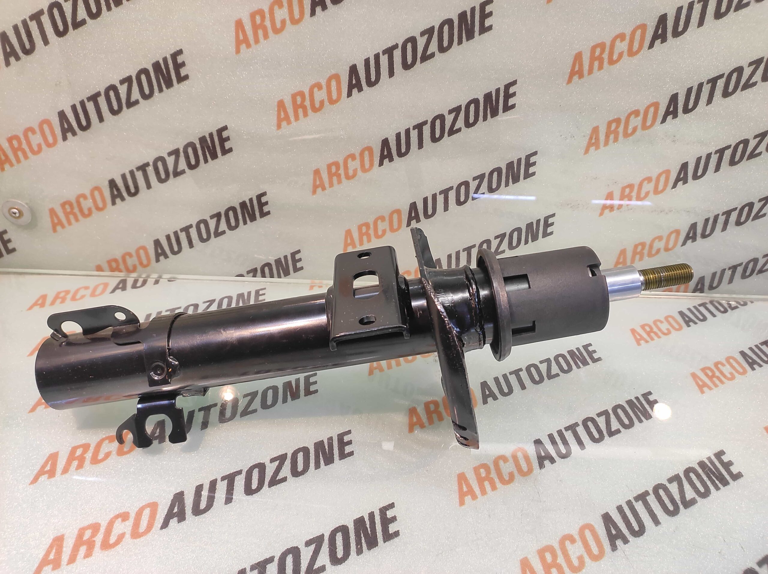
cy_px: 287
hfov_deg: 91.1
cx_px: 384
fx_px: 377
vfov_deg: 74.7
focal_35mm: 17
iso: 261
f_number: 1.79
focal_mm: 4.74
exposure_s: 1/33
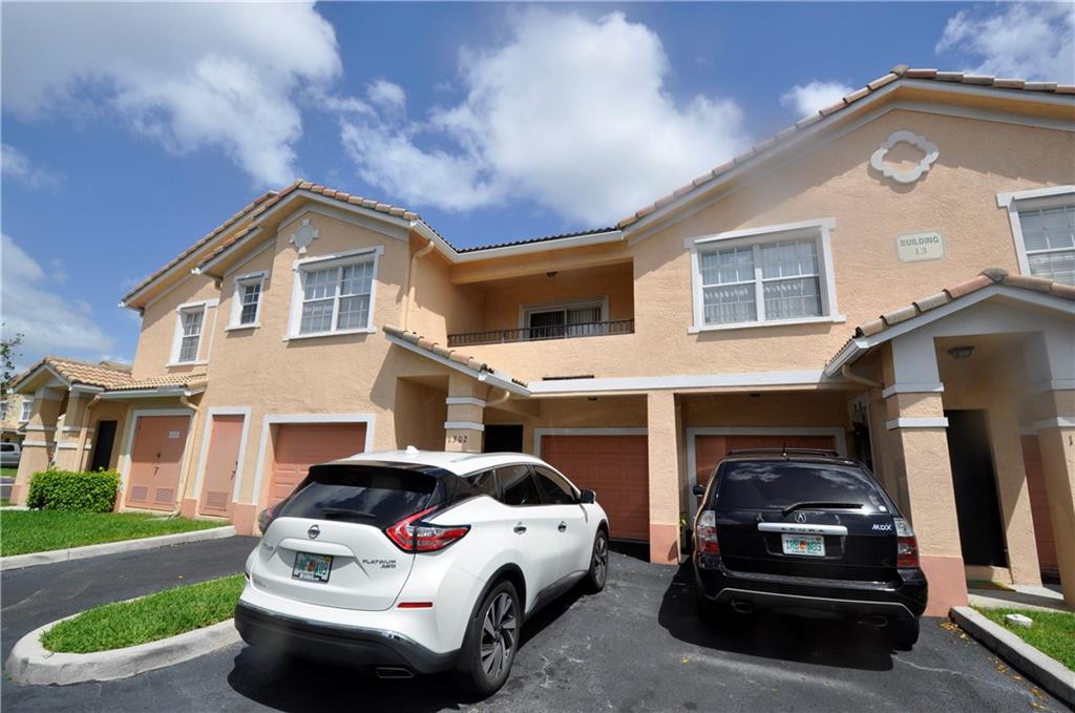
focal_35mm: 15
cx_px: 538
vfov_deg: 77.1
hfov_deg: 100.5
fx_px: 447
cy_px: 356
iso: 200
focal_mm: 10
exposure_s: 1/400
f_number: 10
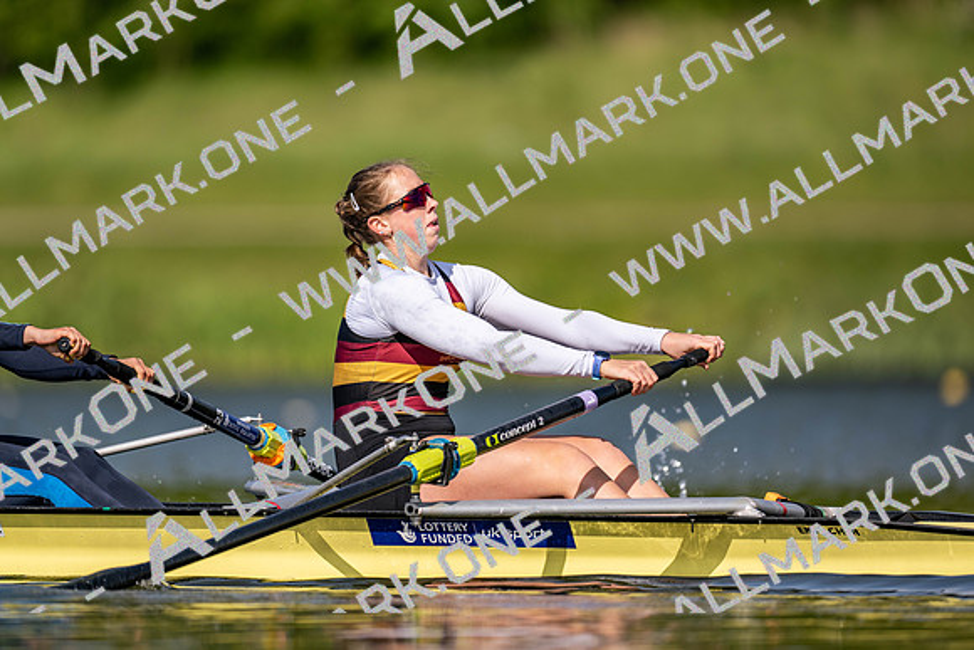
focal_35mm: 600
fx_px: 16236
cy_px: 325
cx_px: 487
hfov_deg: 3.4
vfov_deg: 2.3
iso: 200
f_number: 4
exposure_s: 1/2500
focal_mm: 600
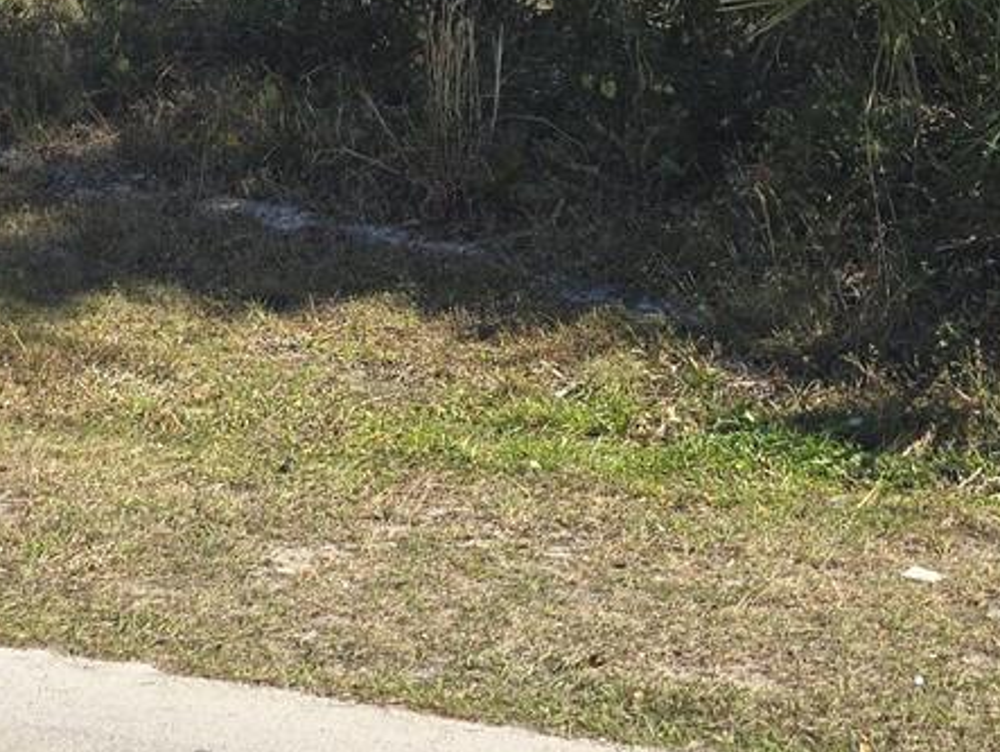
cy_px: -488
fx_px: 2400
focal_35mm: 83
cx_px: 372
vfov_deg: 15.8
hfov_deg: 23.5
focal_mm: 6.3
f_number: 1.7
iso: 12
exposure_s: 1/535
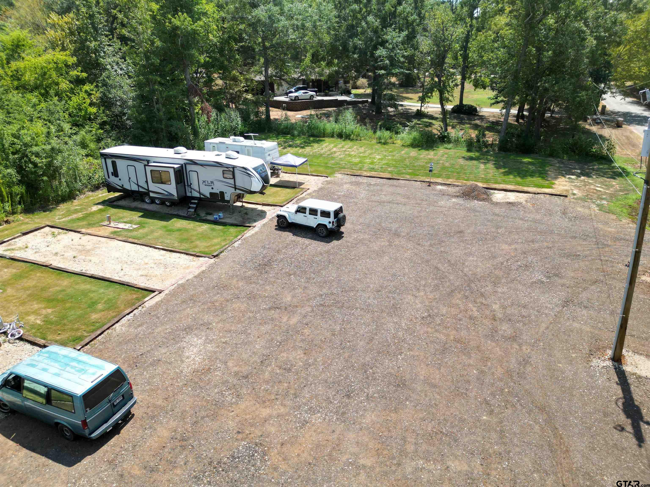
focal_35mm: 24
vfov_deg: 56.8
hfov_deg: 71.6
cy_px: 244
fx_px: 451
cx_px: 325
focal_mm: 6.72
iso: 110
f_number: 1.7
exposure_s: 1/1500
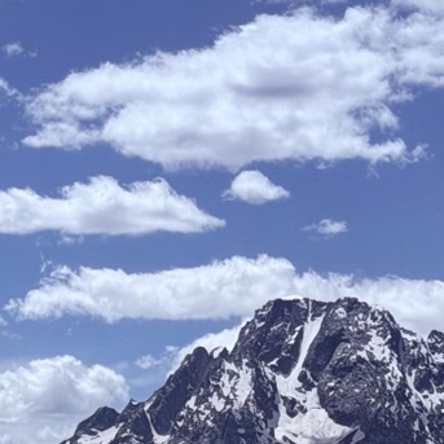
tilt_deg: +6.1
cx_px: -186
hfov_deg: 8.7
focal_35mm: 198
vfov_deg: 8.8
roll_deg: -0.8
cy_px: 333
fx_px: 2873
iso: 80
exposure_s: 1/13333
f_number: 1.78
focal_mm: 6.76
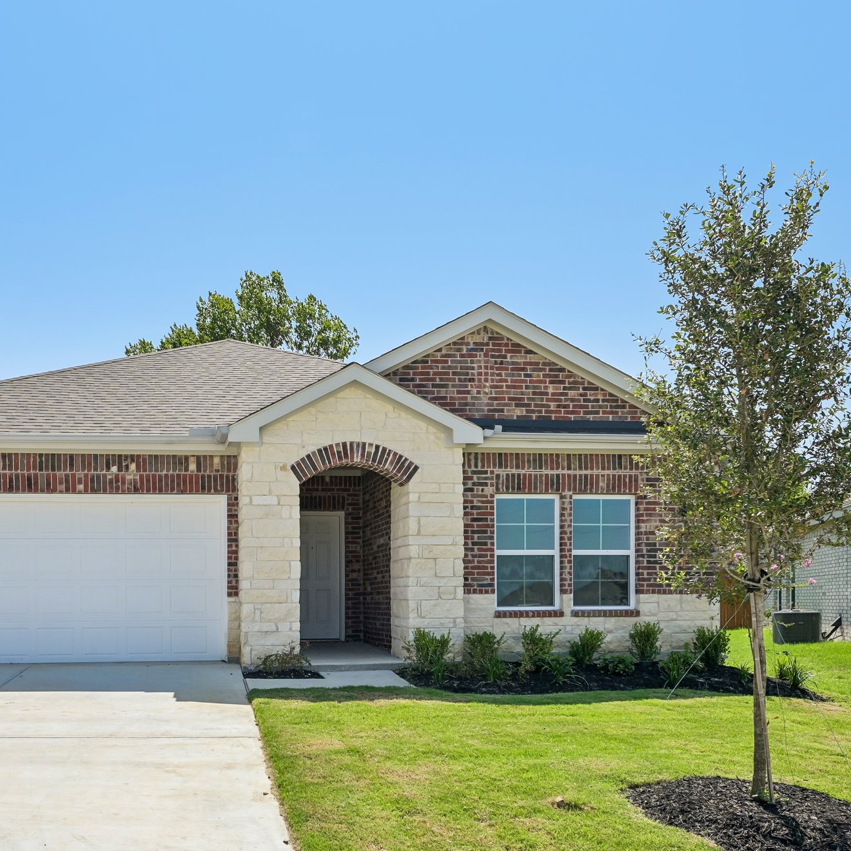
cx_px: 263
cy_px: 437
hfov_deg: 54.2
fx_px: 807
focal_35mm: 29
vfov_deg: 55.6
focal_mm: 22
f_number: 8
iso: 400
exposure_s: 1/1250
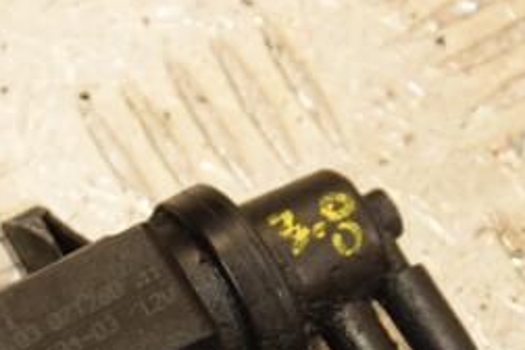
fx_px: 4421
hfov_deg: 6.8
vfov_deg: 4.5
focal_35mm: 303
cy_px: 379
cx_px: 104
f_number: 8
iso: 800
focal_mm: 85
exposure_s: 1/200
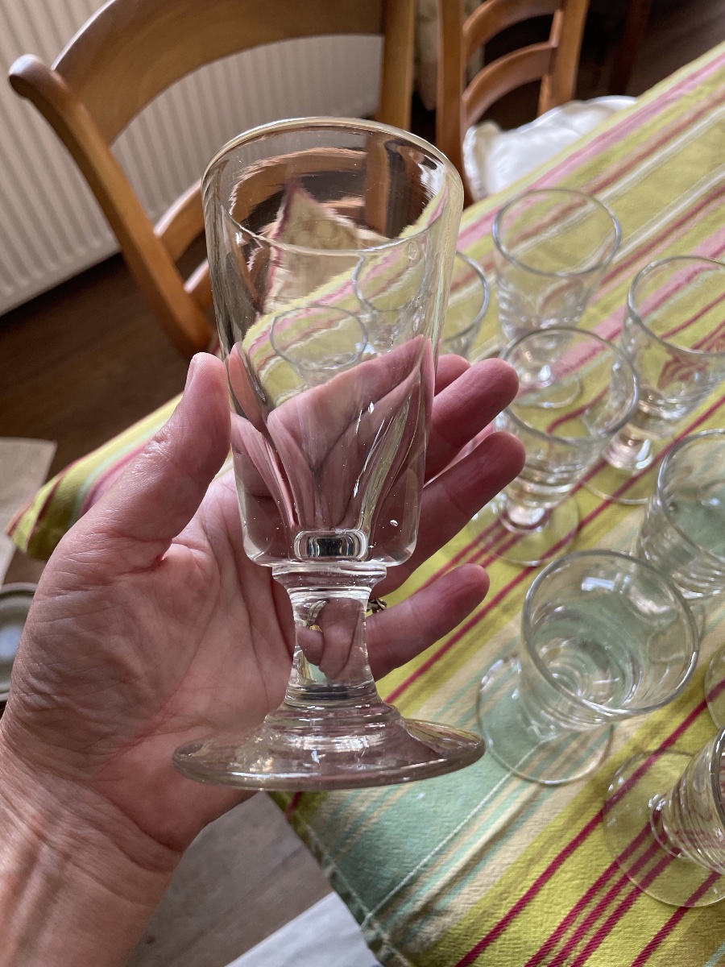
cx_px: 362
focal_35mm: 26
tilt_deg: -61.5
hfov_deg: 53.1
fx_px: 726
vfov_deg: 67.3
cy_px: 484
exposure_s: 1/121
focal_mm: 4.2
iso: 125
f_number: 1.6
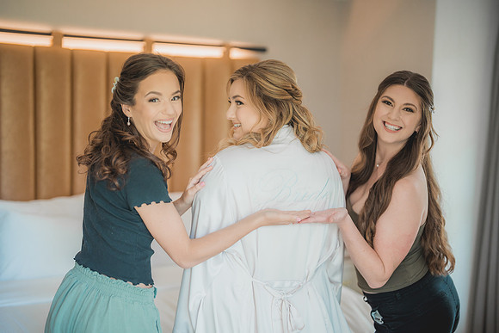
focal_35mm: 50
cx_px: 250
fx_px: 693
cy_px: 166
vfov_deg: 27.0
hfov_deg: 39.6
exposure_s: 1/400
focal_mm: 50
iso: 400
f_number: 1.2
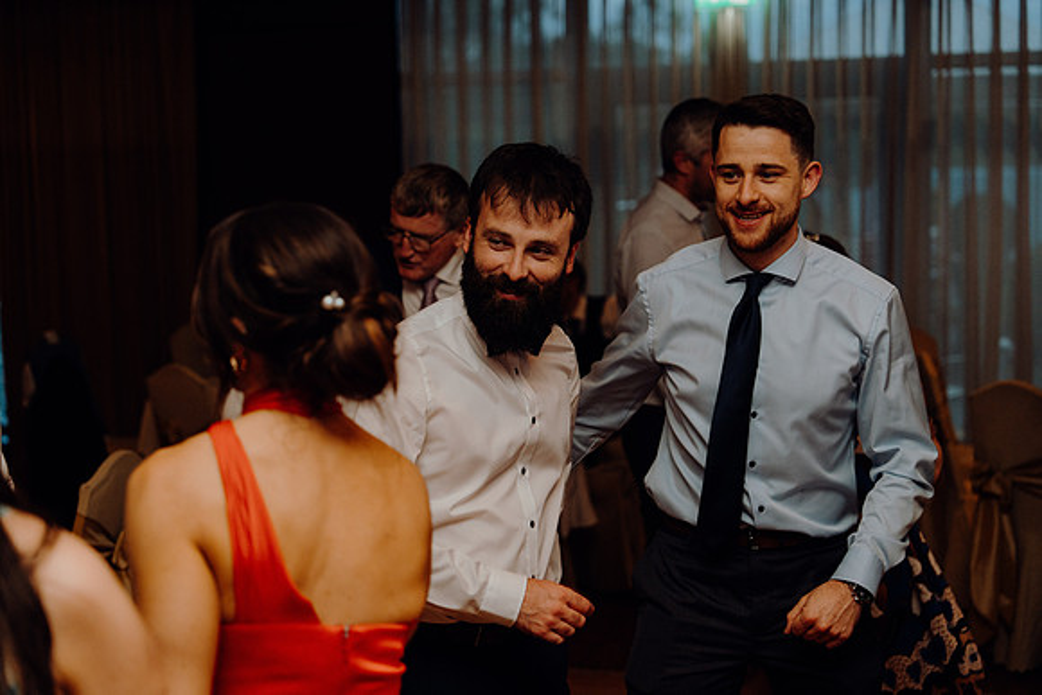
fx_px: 1766
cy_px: 348
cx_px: 521
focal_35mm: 61
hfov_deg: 32.9
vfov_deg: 22.3
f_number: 2.8
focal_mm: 61
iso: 1250
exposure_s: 1/160
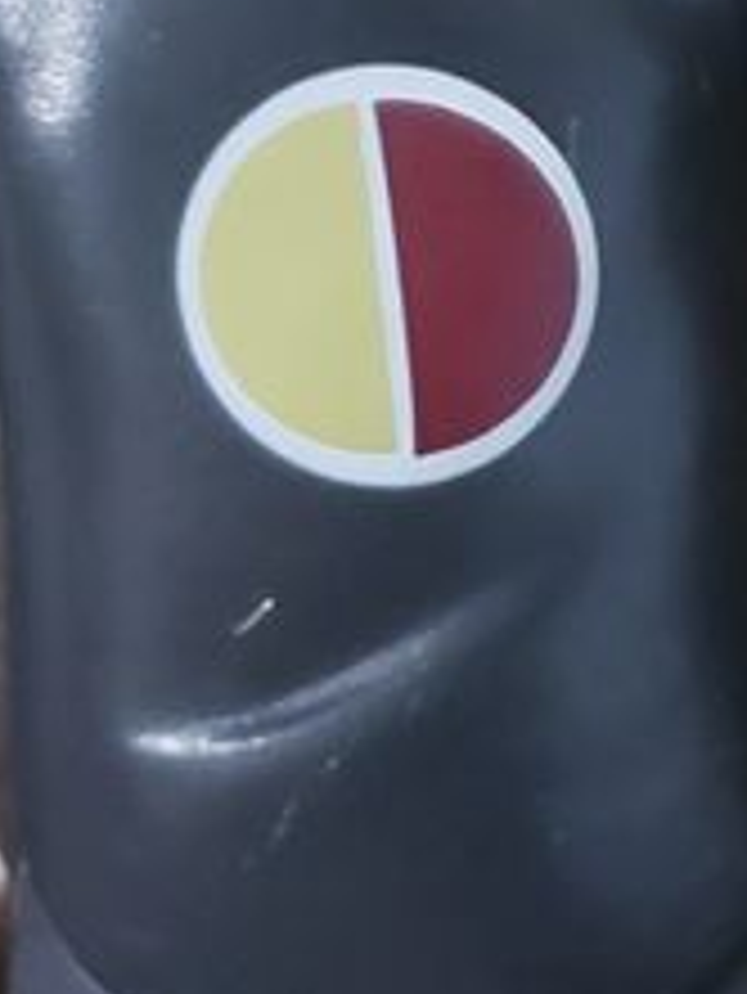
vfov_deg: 14.0
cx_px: 472
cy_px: 558
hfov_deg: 10.5
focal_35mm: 141
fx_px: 4053
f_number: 1.5
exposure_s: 1/10
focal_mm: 4.3
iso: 1000
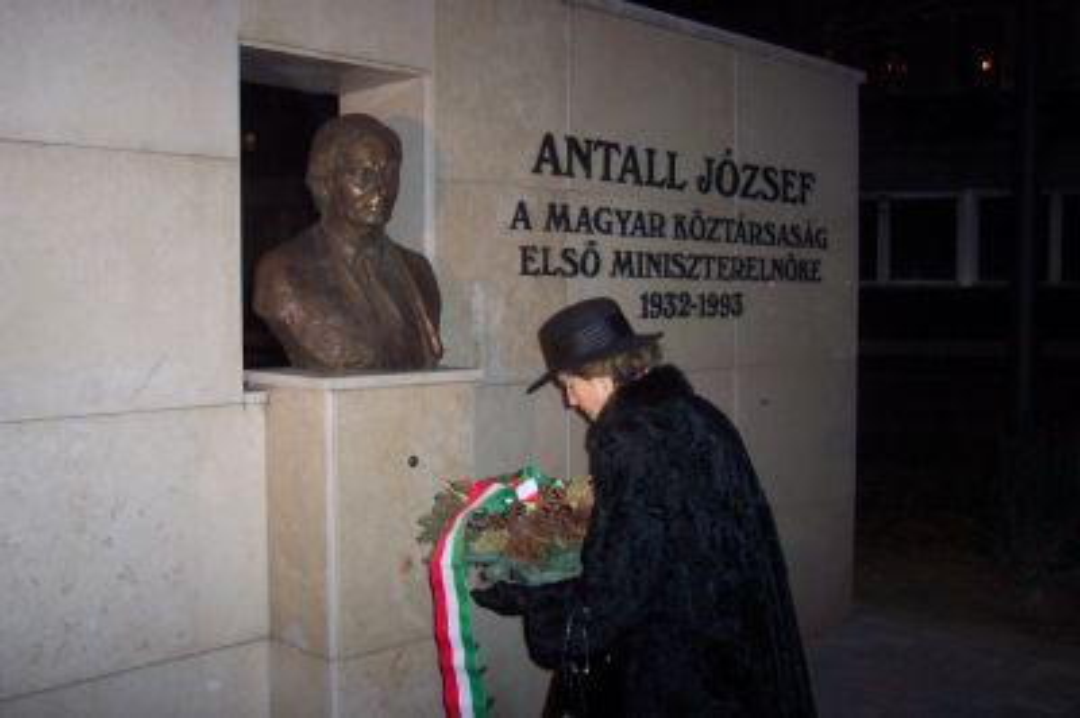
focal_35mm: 38
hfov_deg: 50.7
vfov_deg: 35.0
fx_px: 1139
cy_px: 359
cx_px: 540
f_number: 2.8
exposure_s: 1/30
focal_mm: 8
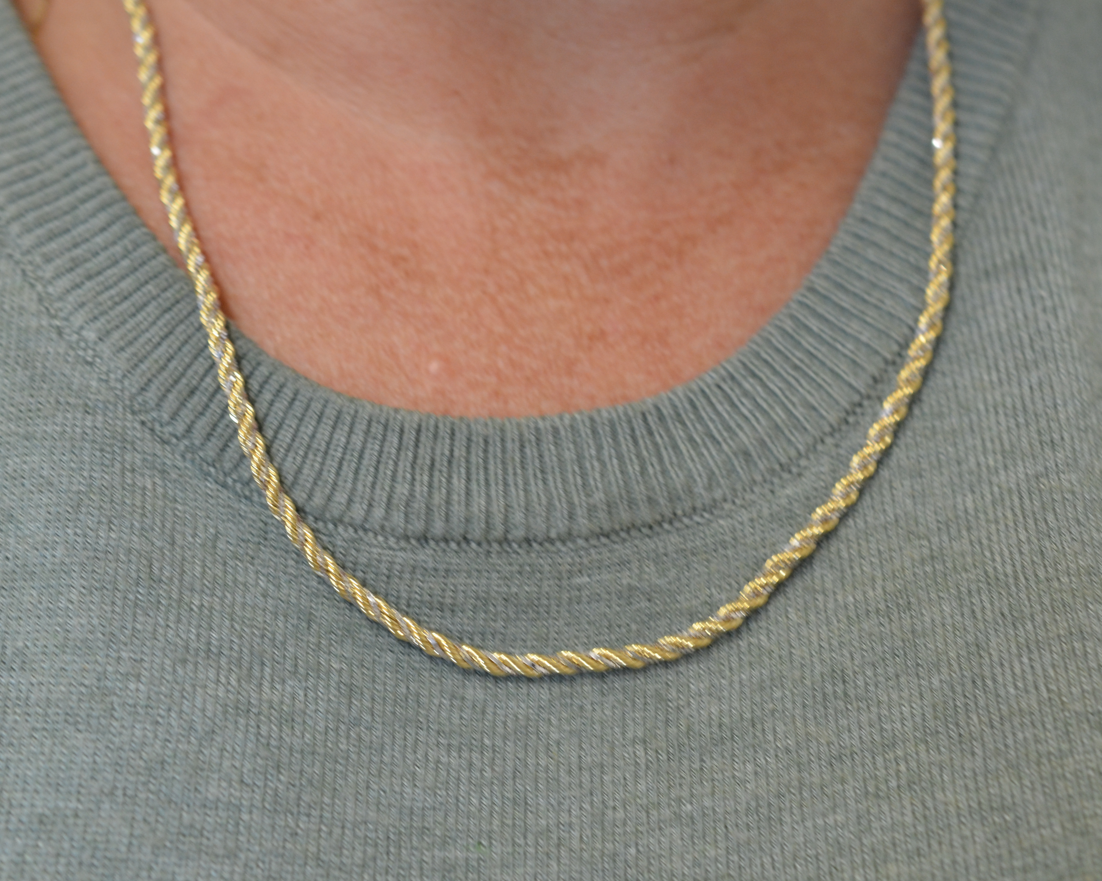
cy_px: 440
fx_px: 2218
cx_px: 593
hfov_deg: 27.9
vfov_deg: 22.5
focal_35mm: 68
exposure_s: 1/60
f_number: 5.6
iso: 800
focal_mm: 40
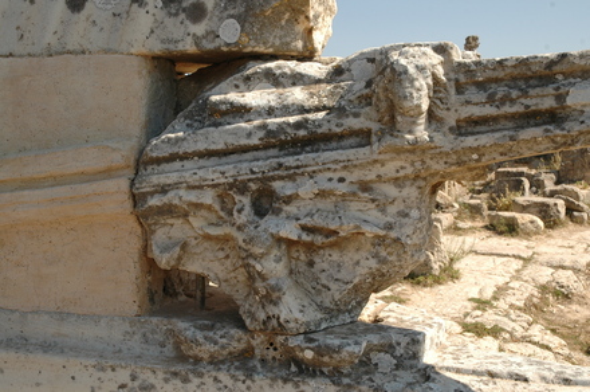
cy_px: 196
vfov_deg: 28.9
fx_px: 761
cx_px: 295
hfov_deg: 42.4
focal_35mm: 46
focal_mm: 31
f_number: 9
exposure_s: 1/320
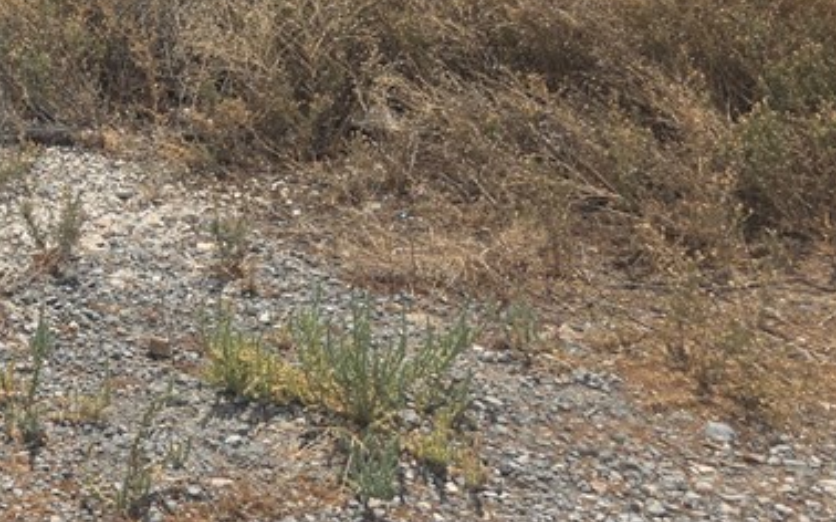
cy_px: -312
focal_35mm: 66
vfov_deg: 17.3
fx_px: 1503
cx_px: -232
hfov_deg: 26.6
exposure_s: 1/7944
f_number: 1.7
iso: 80
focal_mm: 6.3
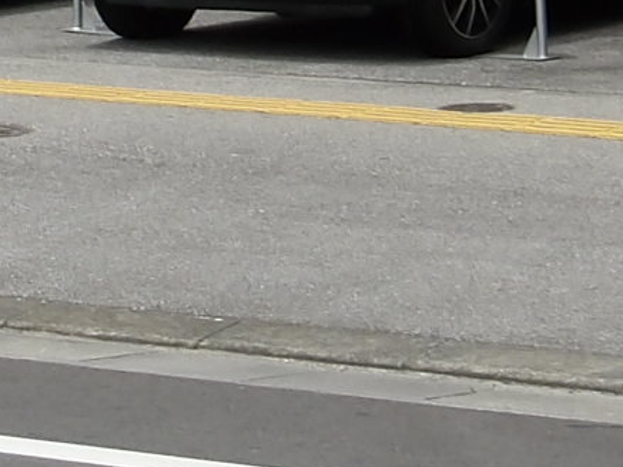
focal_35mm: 249
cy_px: -510
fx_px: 4483
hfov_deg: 7.9
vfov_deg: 5.8
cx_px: 21
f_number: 3.7
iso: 100
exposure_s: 1/1012
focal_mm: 7.6
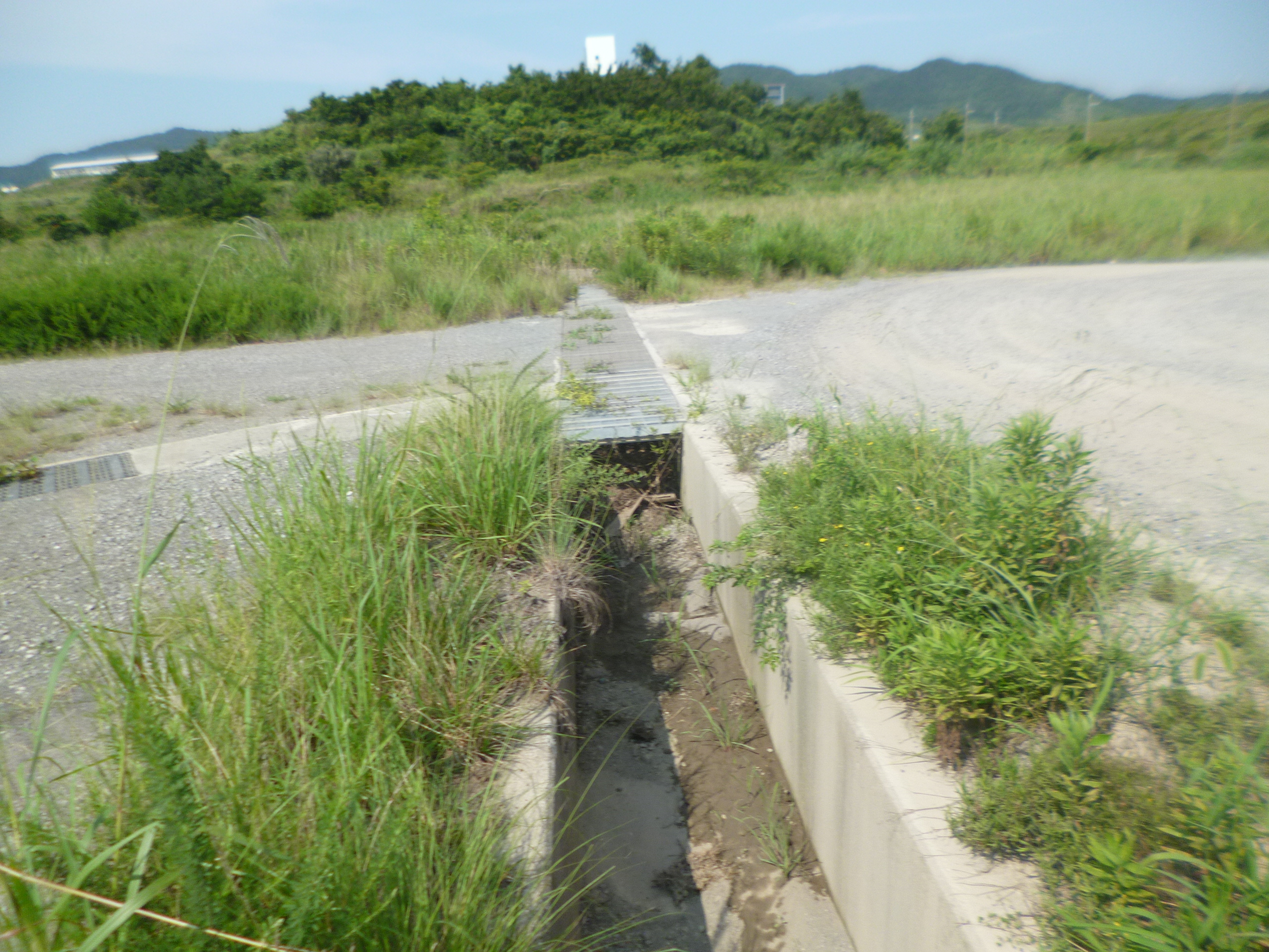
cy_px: 476
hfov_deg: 71.6
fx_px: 880
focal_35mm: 24
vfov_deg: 56.8
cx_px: 634
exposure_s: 1/125
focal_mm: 4.3
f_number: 9
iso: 100
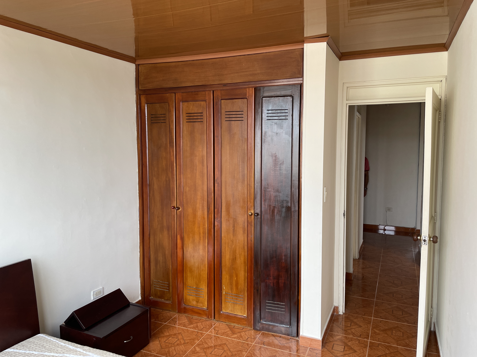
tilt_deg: -5.3
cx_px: 238
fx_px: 358
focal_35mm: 26
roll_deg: +0.0
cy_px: 178
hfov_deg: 67.3
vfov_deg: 53.1
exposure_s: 1/121
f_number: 1.6
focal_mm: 4.2
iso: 80
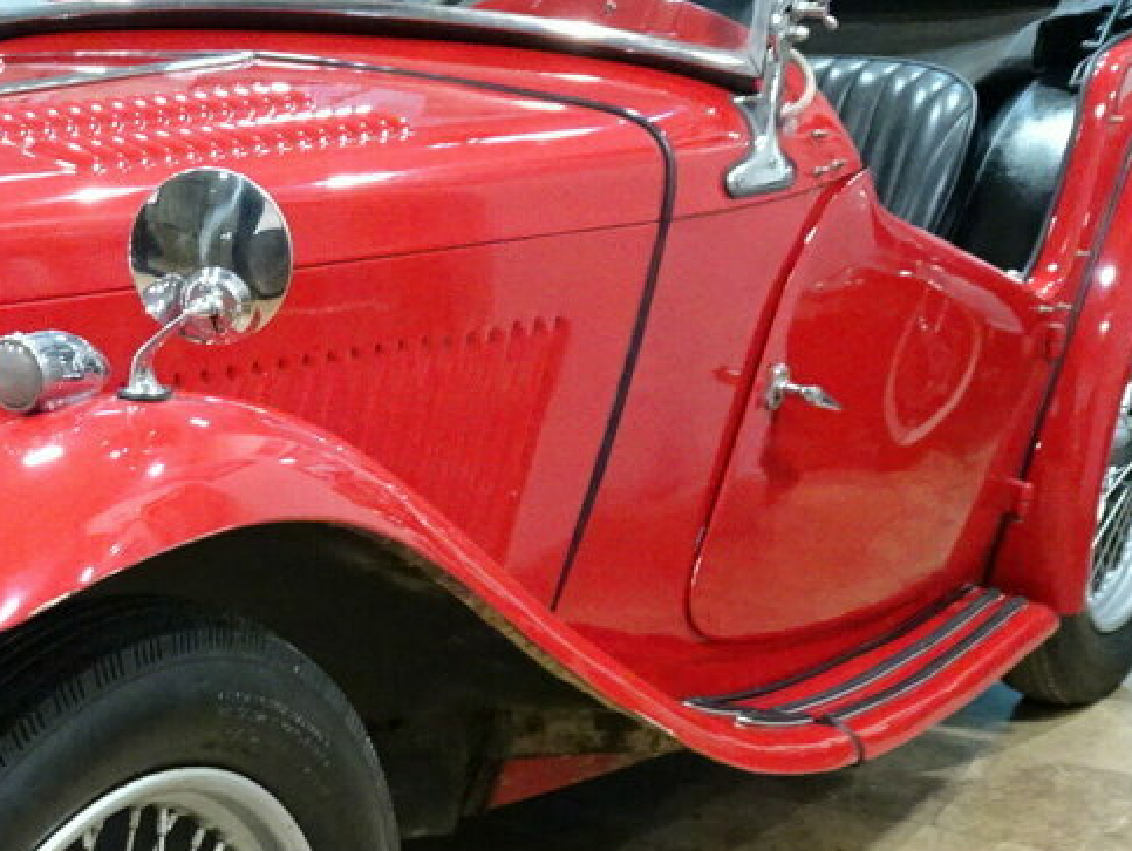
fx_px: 2356
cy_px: 715
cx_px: -40
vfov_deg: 20.2
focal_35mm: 72
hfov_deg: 25.5
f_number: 3.5
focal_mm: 4.92
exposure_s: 1/10
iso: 800
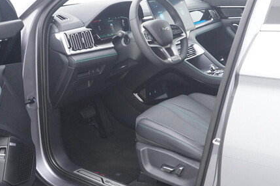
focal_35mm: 46
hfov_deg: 42.8
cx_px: 143
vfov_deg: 29.2
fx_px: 357
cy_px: 85
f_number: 6.3
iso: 1600
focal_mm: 24
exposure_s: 1/60
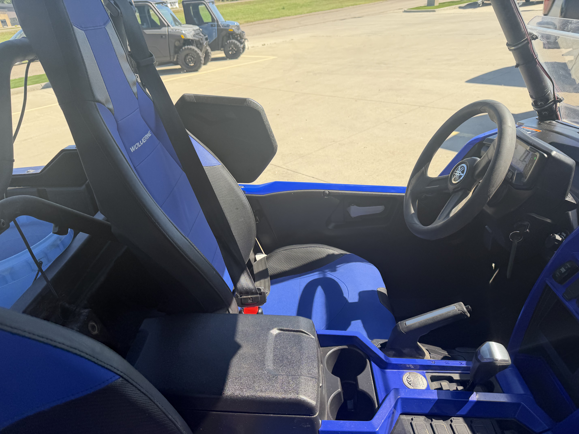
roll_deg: +5.6
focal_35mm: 24
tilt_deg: -29.7
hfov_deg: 71.6
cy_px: 217
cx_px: 290
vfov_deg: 56.8
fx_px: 401
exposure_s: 1/1230
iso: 80
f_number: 1.78
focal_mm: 6.76
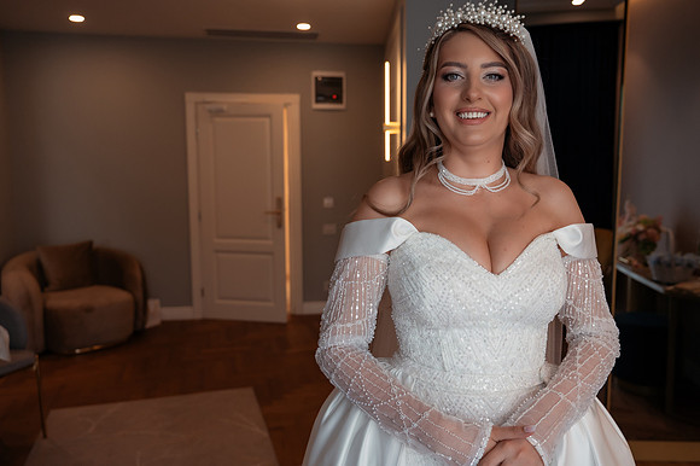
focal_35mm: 30
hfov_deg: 61.7
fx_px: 586
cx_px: 365
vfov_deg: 43.4
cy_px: 232
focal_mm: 28
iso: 1600
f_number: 3.5
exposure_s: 1/250
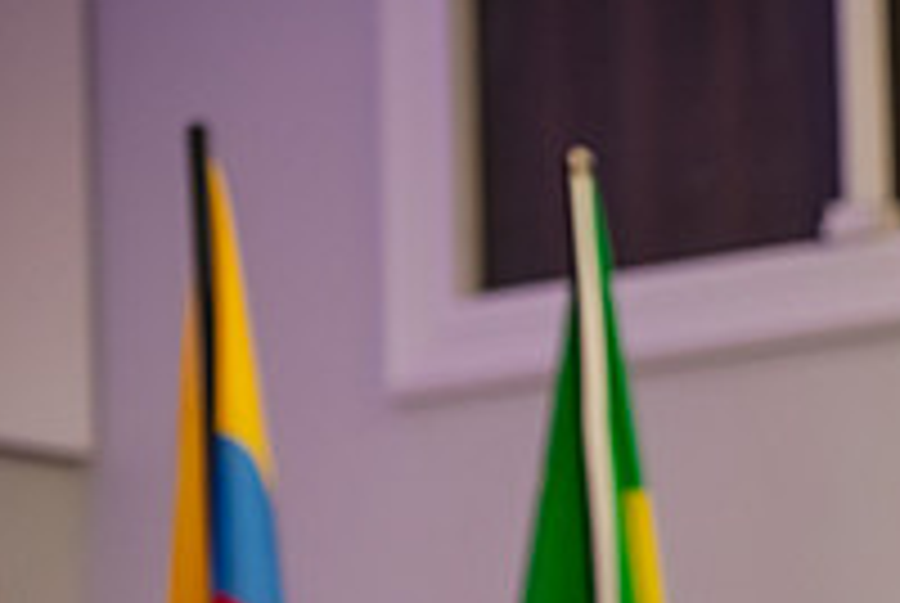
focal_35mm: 324
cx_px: 1264
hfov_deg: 6.3
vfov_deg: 4.2
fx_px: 8112
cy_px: 848
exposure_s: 1/200
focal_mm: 112
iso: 1250
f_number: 3.5
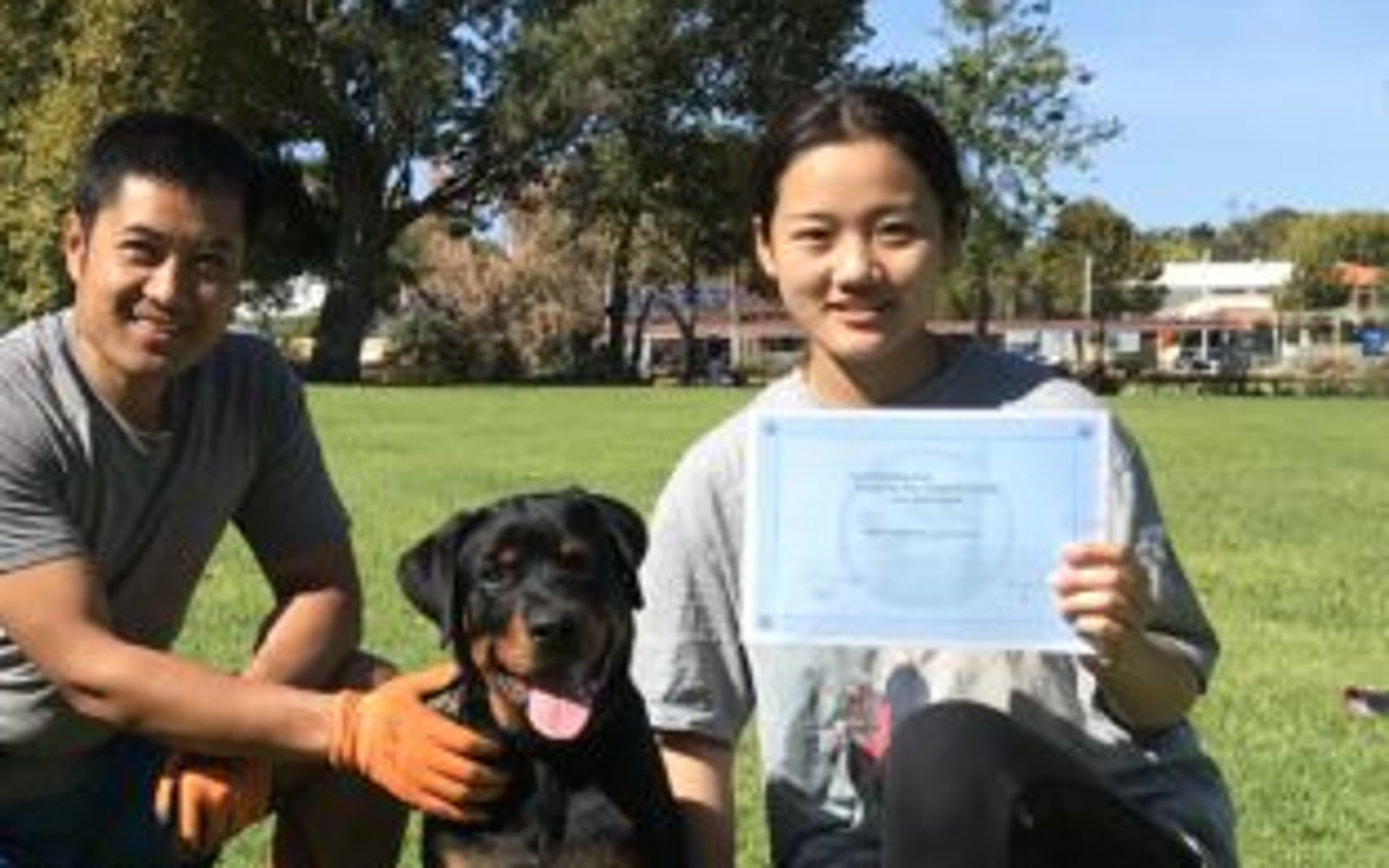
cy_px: 543
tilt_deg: -3.5
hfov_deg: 25.9
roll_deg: +0.9
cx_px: -178
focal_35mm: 73
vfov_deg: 17.8
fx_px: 2763
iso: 20
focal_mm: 3.99
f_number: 1.8
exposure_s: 1/1880
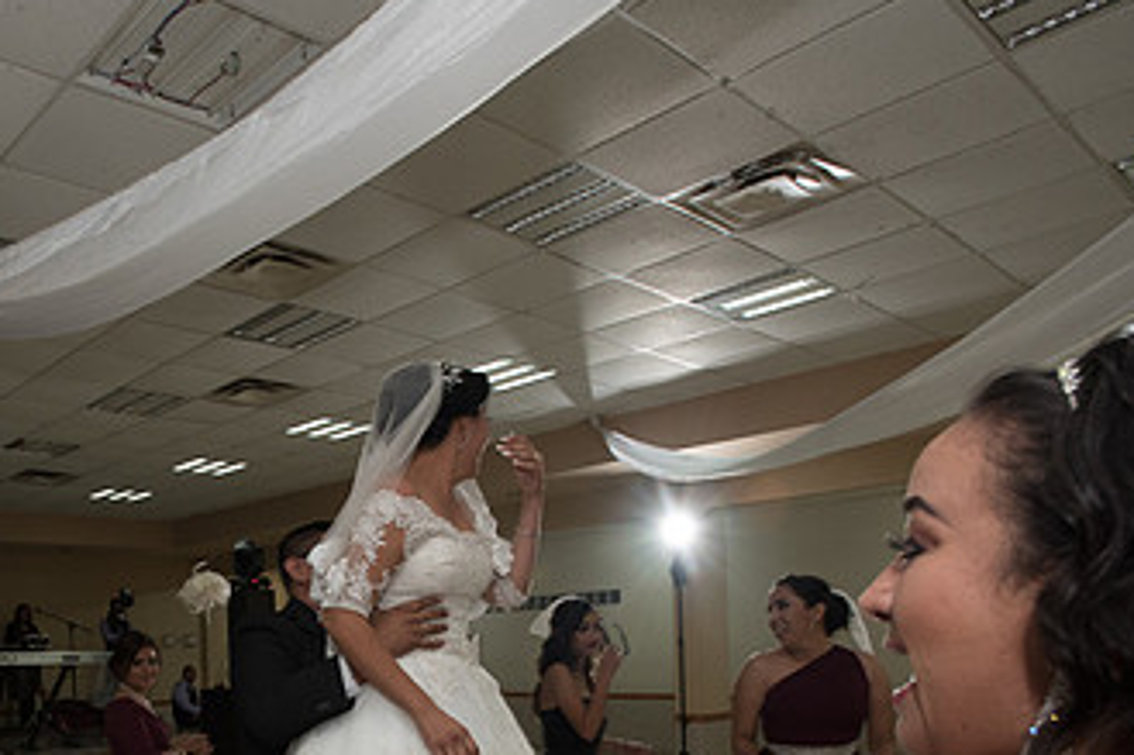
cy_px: 660
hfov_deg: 58.0
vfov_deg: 40.7
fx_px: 944
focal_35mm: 30
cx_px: 252
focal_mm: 17
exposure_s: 1/100
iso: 1600
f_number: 4.5
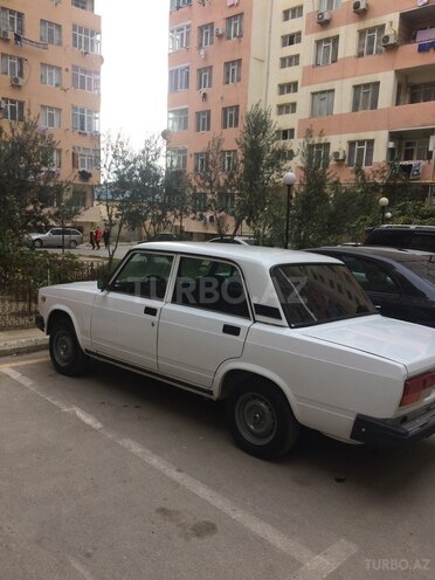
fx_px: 486
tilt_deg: -8.6
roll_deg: -1.2
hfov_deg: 48.2
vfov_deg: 61.7
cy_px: 290
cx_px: 218
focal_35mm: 29
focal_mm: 4.15
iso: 32
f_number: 2.2
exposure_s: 1/402
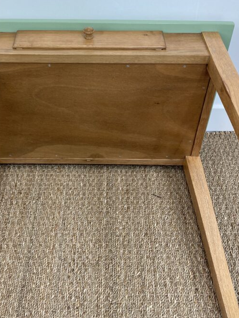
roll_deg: -0.8
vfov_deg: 43.8
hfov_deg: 33.4
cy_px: 144
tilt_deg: -40.3
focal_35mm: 43
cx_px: 86
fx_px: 396
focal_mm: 3.99
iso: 80
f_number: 1.8
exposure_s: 1/100
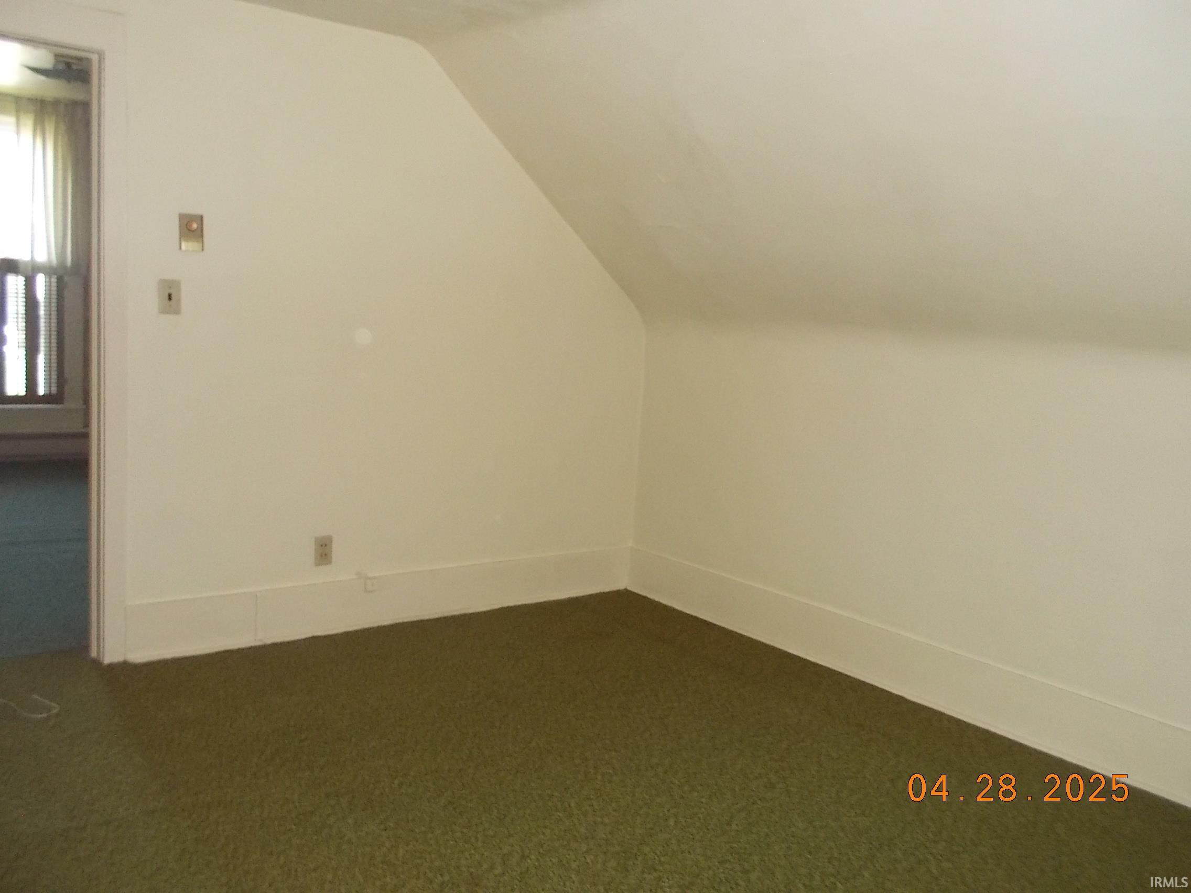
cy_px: 446
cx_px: 596
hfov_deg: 61.7
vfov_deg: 48.2
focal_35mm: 29
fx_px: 998
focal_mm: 4.1
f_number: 3.3
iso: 250
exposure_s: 1/25
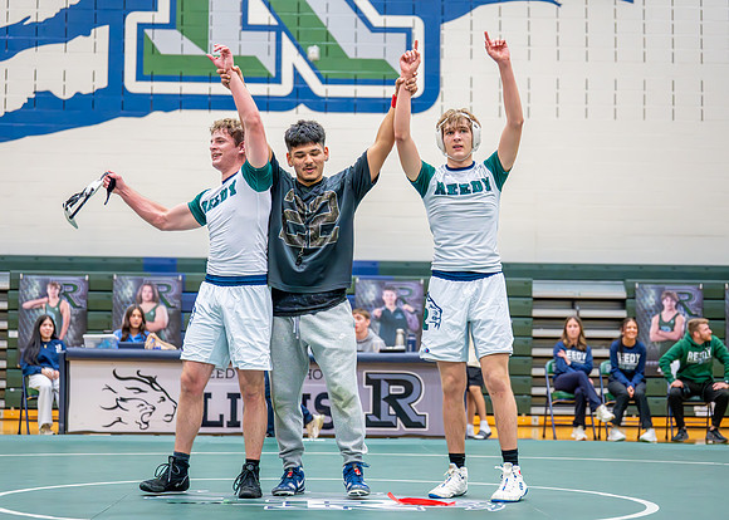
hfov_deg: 26.3
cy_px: 262
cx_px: 350
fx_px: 1559
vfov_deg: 18.9
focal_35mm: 75
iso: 6400
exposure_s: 1/1000
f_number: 2.8
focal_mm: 70
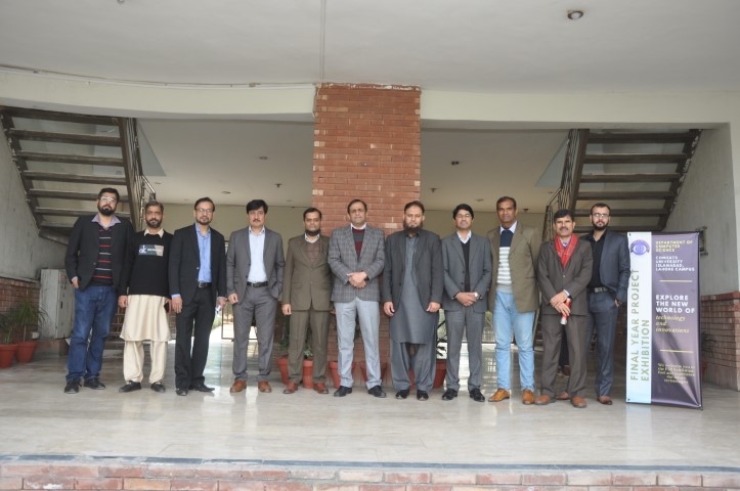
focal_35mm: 27
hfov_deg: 67.5
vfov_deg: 47.8
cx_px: 370
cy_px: 246
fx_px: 554
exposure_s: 1/160
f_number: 6.3
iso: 400
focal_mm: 18
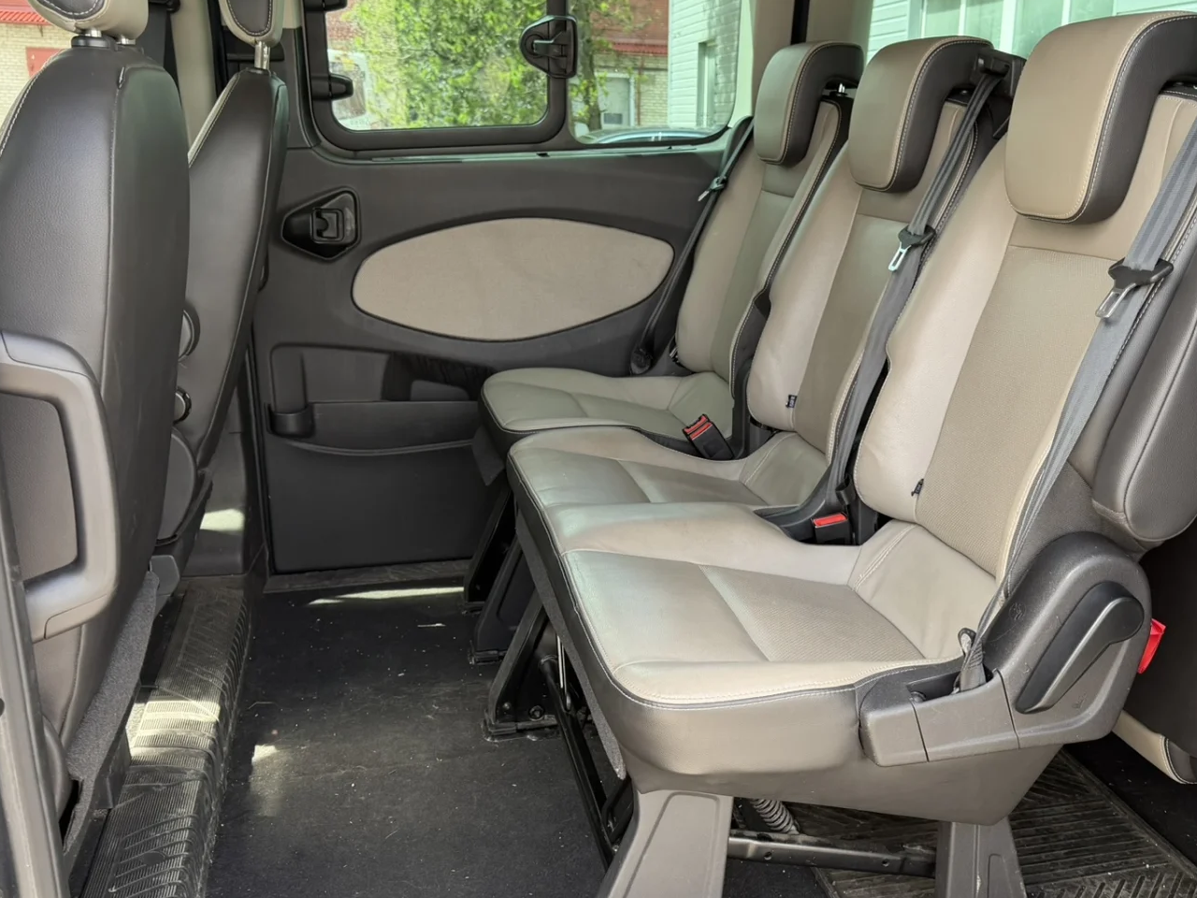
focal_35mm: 36
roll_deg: -1.1
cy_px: 471
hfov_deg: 50.9
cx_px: 731
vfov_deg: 39.6
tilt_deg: -16.6
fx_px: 1245
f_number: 1.78
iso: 100
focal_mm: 6.76
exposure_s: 1/428
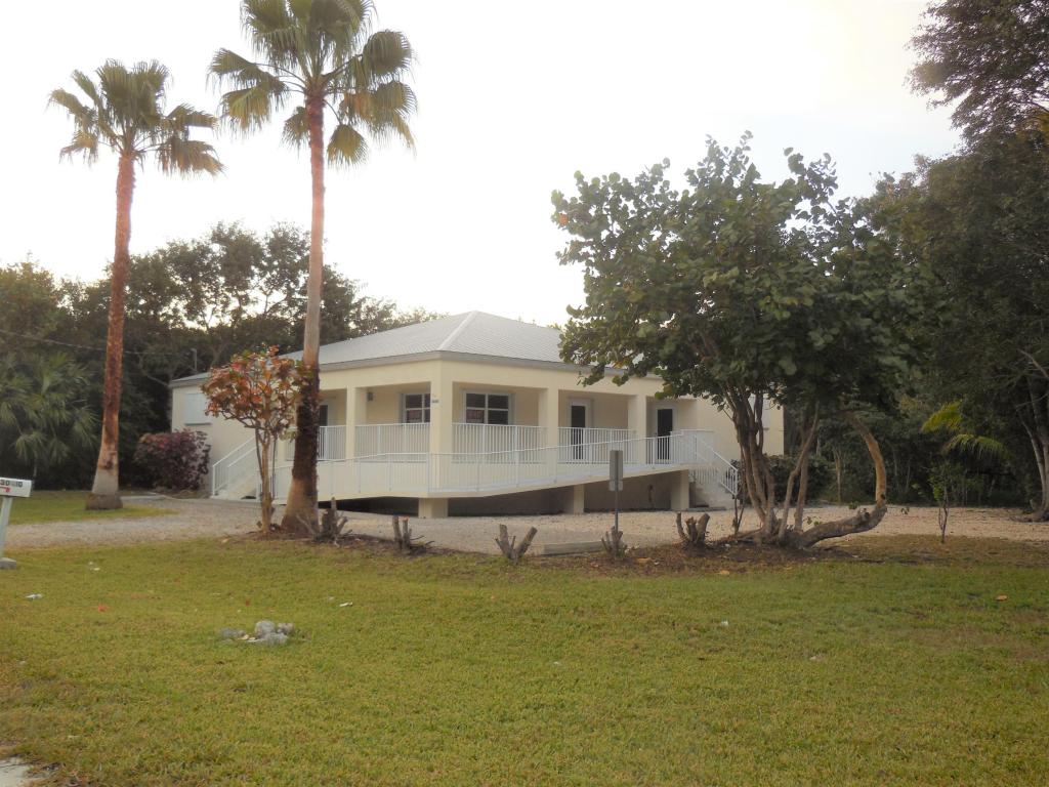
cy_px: 394
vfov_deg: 41.8
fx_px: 1030
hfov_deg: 54.0
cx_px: 524
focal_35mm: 34
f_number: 3.4
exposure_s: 1/160
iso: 125
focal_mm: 6.1
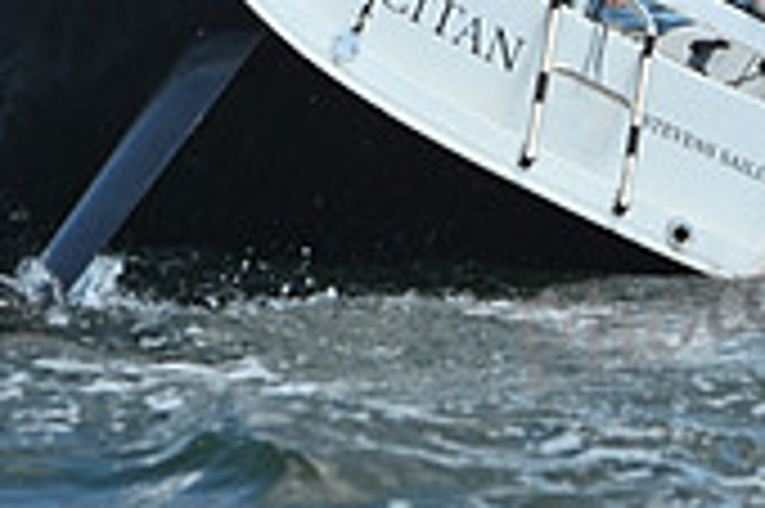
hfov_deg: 6.0
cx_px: 284
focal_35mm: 342
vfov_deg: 4.0
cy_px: -353
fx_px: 7260
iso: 250
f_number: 7.1
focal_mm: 100
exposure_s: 1/1250
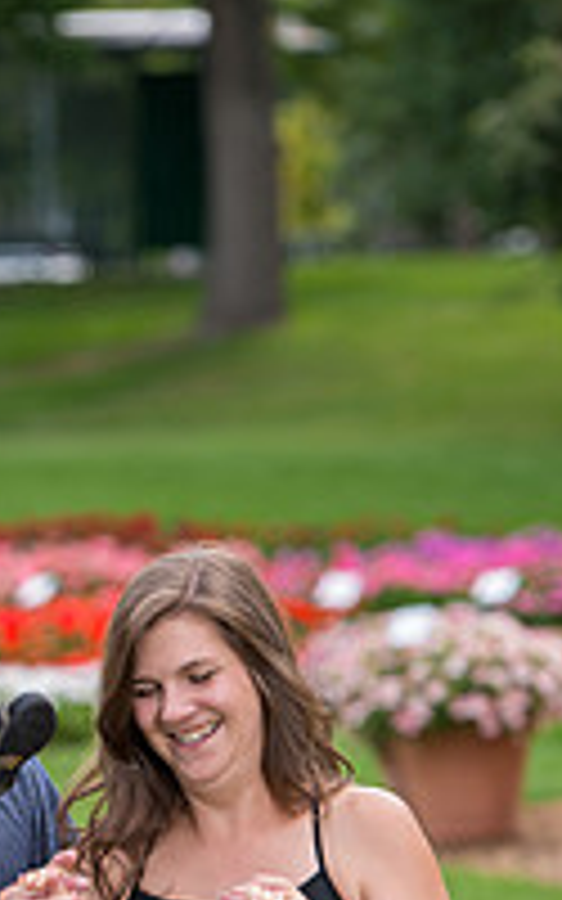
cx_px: -9
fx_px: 7597
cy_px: 932
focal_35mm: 310
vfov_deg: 6.7
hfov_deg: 4.2
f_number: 4.5
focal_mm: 135
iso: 200
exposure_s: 1/250
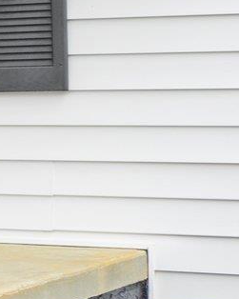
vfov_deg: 9.2
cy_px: -60
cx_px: -622
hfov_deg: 6.4
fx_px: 1840
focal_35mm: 208
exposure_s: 1/250
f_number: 8
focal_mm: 34
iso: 100
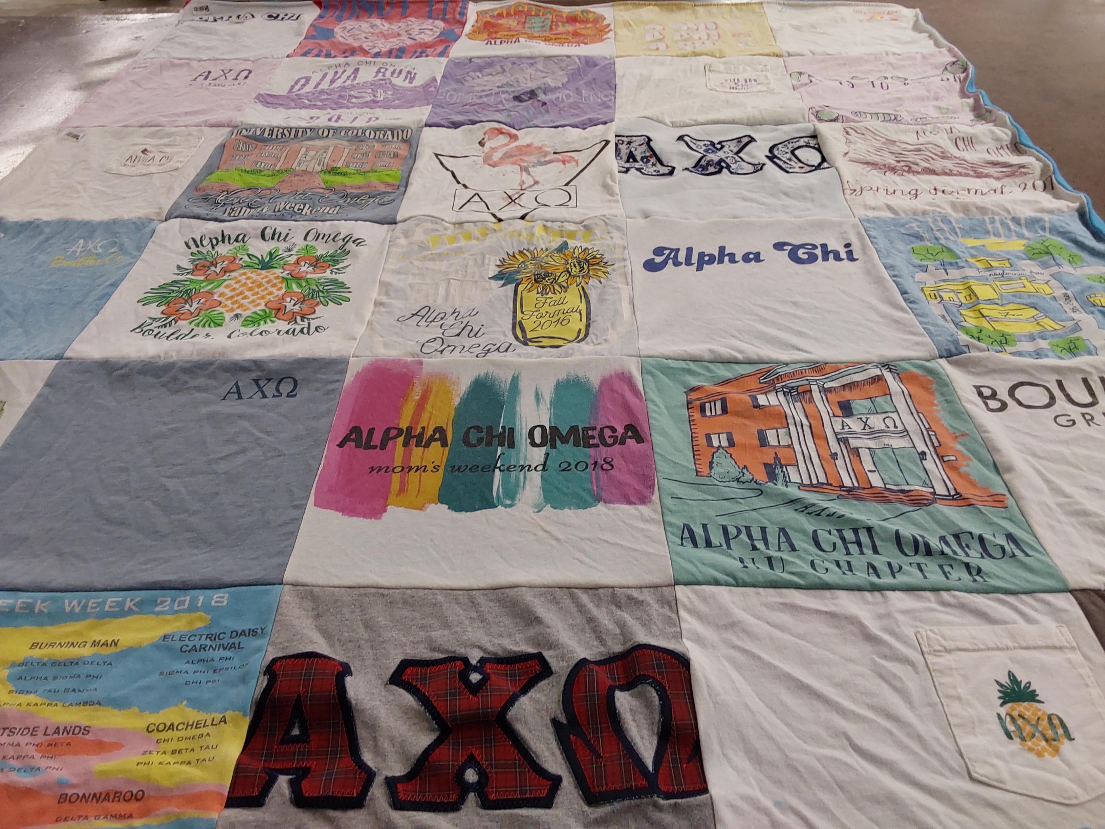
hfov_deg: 63.4
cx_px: 552
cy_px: 414
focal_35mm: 28
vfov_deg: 49.7
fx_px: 894
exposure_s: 1/60
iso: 64
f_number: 1.9
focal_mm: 2.91
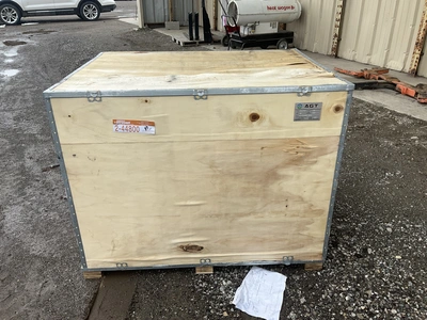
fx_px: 358
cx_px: 214
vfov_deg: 48.2
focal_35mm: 29
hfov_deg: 61.7
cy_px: 160
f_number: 1.8
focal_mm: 3
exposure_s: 1/222
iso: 20
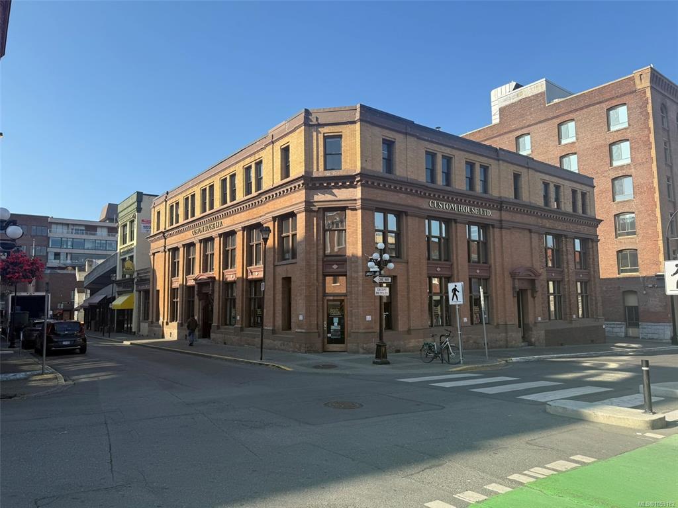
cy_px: 254
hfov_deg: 71.6
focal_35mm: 24
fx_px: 470
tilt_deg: +5.7
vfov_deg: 56.8
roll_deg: +0.9
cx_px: 339
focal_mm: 6.76
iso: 80
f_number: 1.78
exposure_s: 1/2370
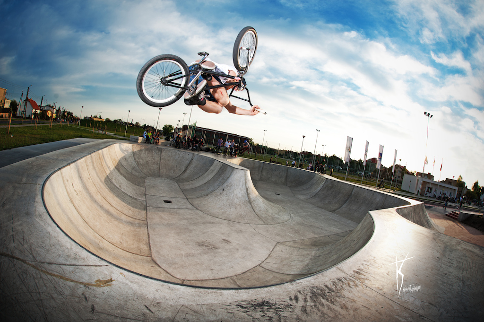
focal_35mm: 15
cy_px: 161
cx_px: 242
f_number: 8
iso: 100
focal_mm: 15
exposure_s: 1/250
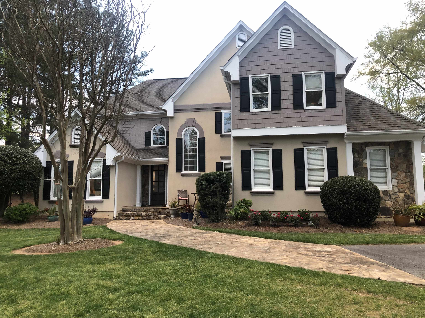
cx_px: 212
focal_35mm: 28
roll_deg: +0.3
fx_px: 344
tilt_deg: +5.8
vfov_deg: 49.7
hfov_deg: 63.4
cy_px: 159
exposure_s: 1/30
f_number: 1.8
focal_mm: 3.99
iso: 32
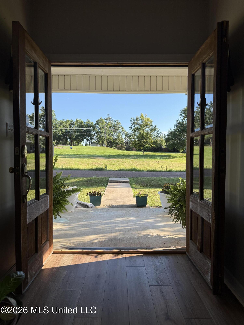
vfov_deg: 71.6
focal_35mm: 24
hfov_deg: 56.8
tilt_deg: -1.9
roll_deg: -0.1
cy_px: 162
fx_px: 226
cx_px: 122
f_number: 1.78
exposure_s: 1/1493
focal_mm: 6.76
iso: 100
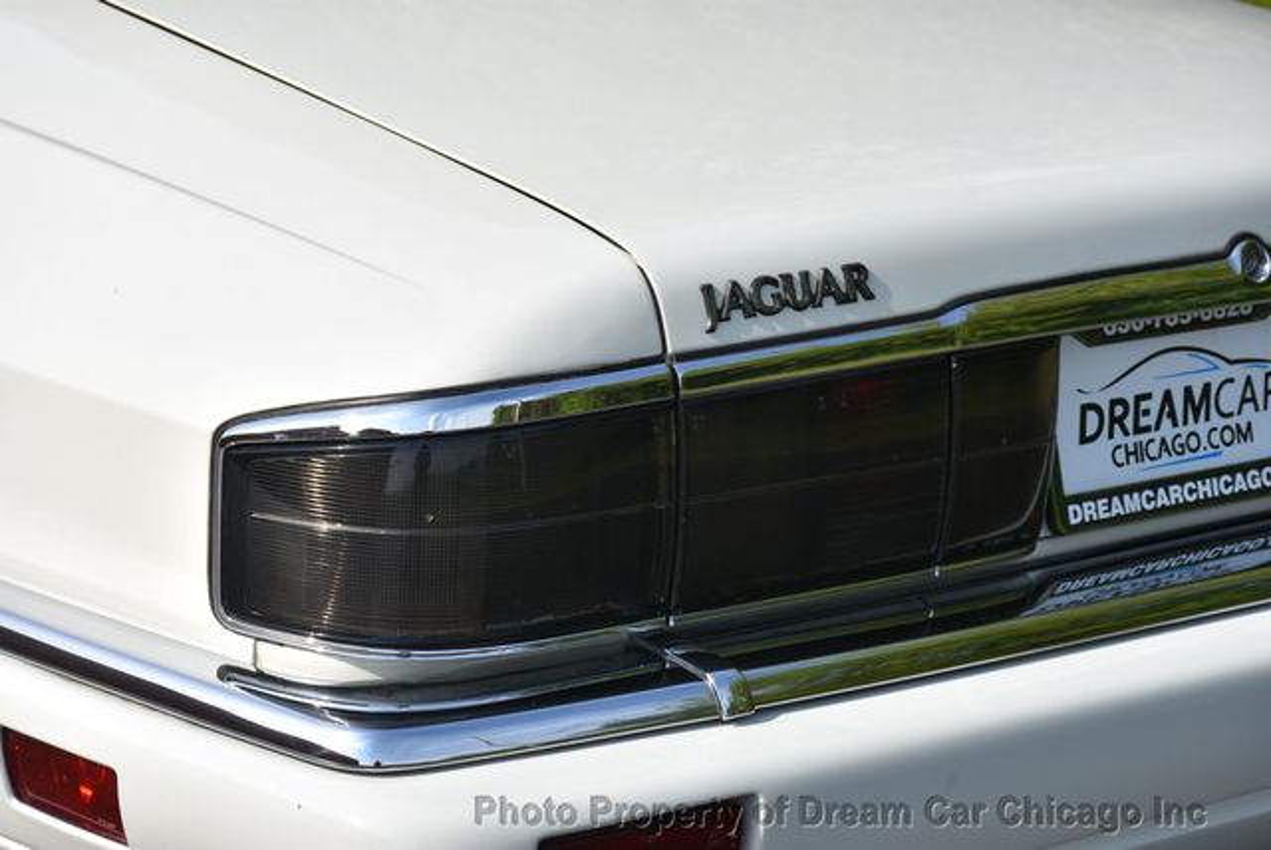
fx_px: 2968
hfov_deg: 24.2
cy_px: 425
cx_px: 636
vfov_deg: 16.3
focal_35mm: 84
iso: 100
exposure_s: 1/250
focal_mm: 56
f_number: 9
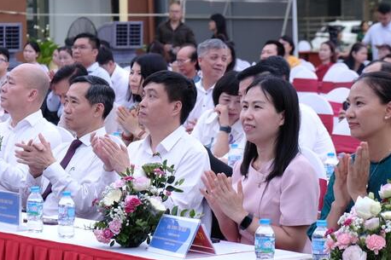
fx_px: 1574
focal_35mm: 145
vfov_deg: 9.5
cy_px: 126
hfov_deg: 14.1
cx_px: 105
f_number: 4
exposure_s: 1/125
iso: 160
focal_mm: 55
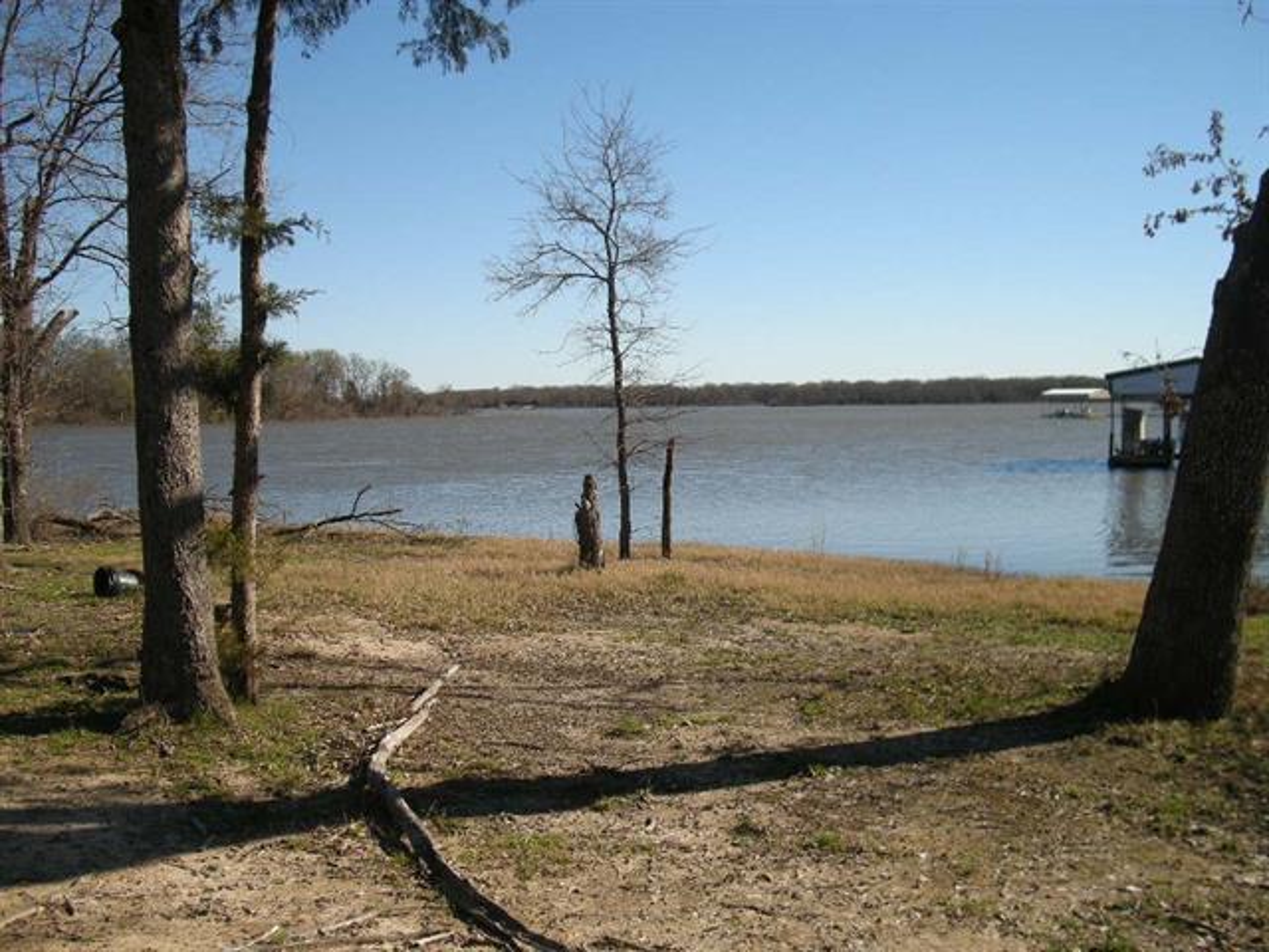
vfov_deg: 38.7
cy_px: 476
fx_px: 1356
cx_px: 634
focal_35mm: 37
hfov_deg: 50.1
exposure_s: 1/158
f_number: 8
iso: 64
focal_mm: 7.9
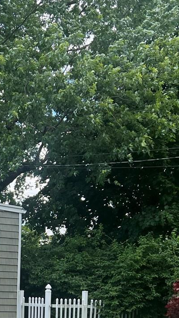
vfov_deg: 25.3
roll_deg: -1.4
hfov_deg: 14.0
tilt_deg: -1.6
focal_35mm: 81
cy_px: 297
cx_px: -84
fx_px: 683
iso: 50
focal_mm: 5.7
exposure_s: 1/1311
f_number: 1.5
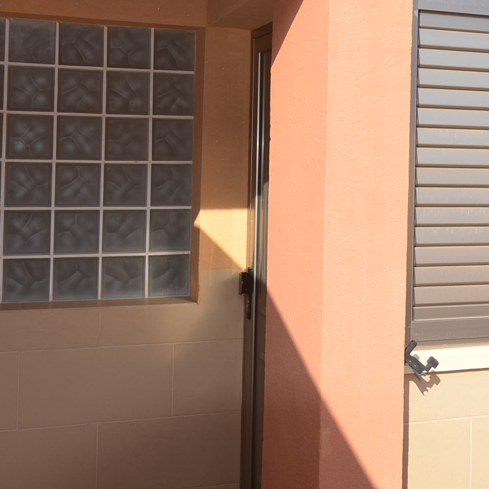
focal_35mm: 48
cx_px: 286
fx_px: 768
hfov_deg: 35.2
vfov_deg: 34.7
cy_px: 138
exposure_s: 1/200
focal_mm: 15
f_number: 7.1
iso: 100
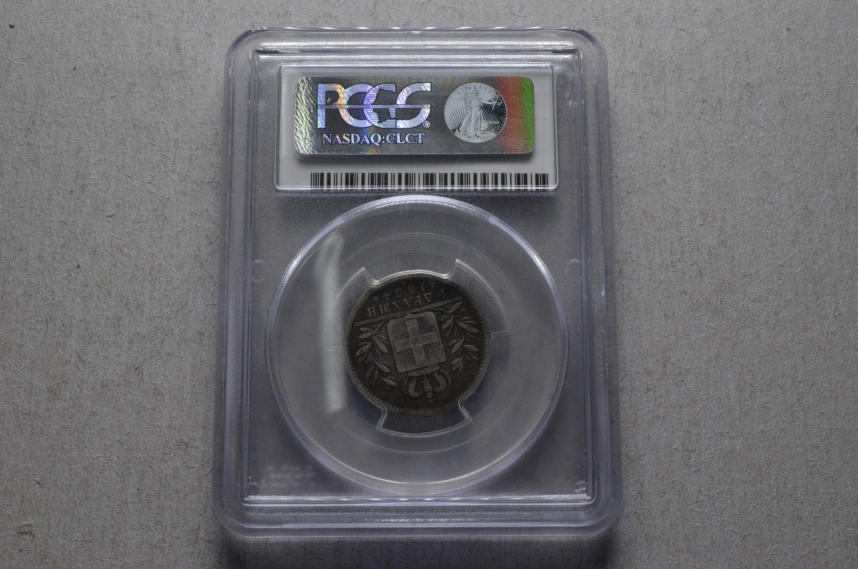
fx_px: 1213
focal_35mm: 51
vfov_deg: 26.4
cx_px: 429
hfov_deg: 39.0
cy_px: 284
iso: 400
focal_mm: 34
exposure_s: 1/250
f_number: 14
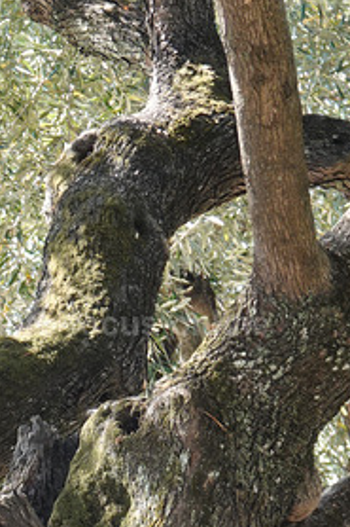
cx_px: 156
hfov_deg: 3.5
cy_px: 813
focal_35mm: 394
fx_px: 5753
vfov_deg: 5.2
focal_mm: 39.42
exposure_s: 1/125
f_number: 4
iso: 500
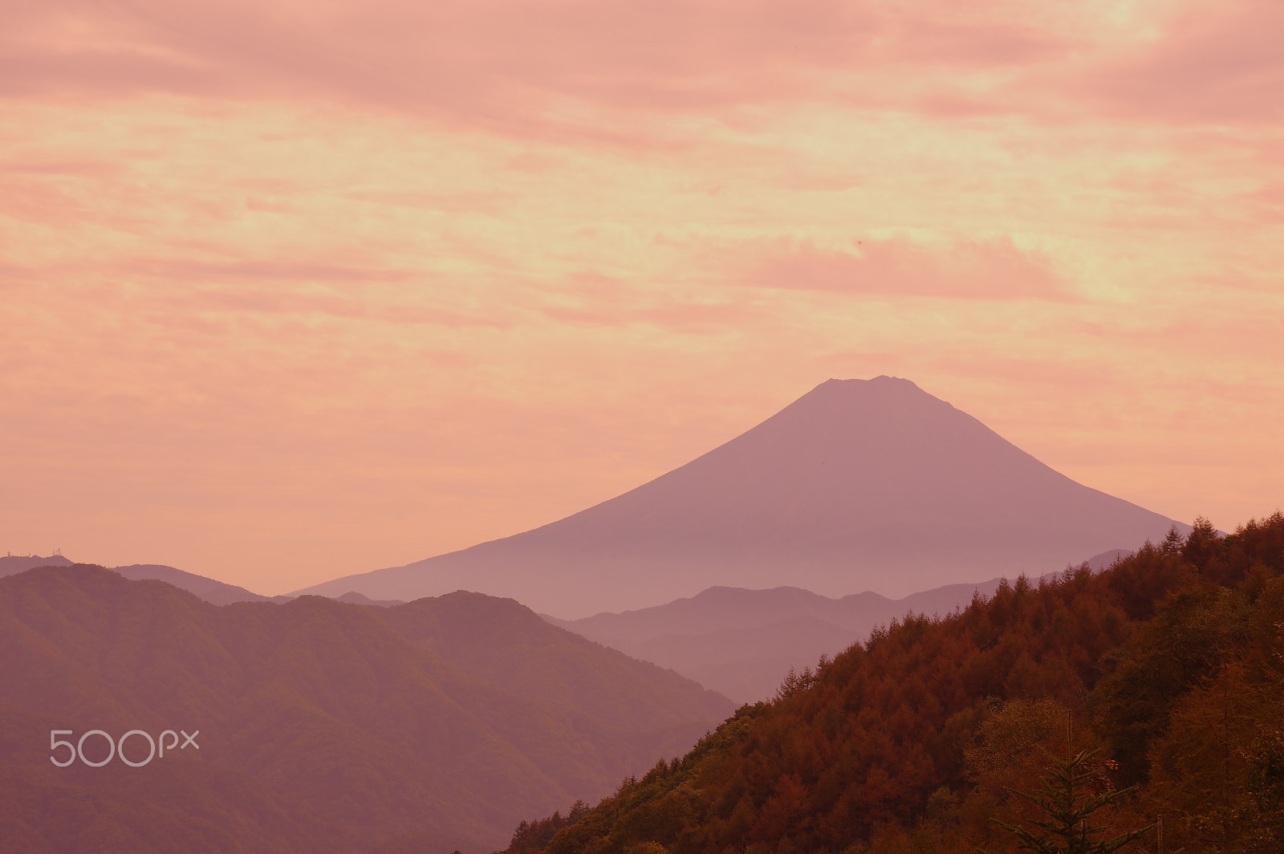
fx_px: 4704
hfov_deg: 15.5
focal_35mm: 132
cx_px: 642
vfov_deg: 10.4
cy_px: 427
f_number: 10
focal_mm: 87.5
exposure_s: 1/160
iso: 100
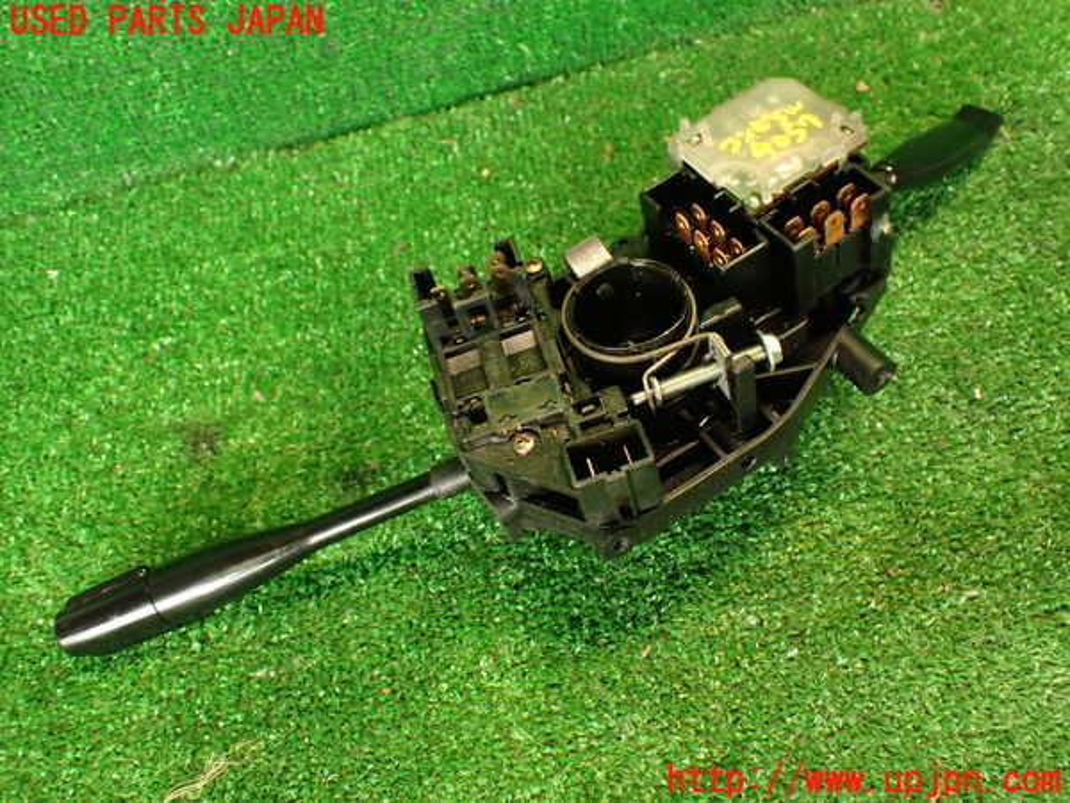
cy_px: 402
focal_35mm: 32
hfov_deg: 56.8
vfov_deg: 44.2
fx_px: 989
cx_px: 535
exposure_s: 1/30
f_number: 2.4
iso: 400
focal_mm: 5.79
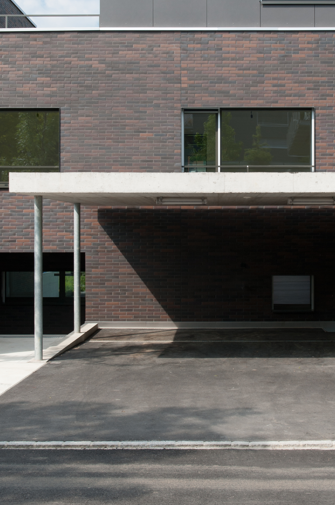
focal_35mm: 63
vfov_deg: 31.8
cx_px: 212
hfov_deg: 21.5
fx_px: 882
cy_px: 180
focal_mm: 34
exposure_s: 1/250
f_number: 10
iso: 200
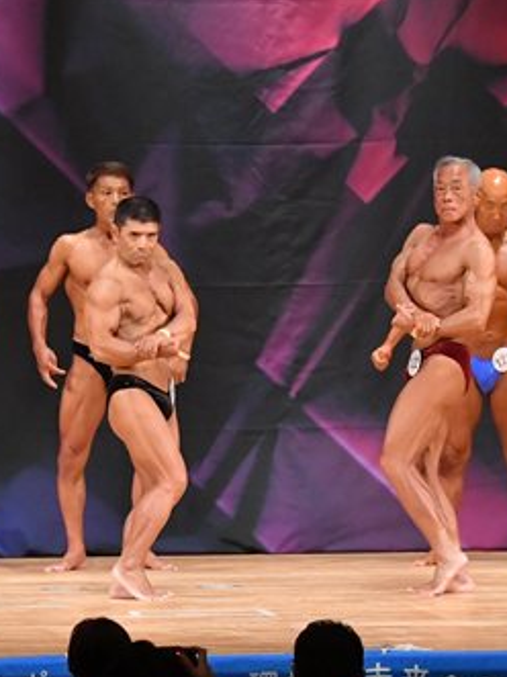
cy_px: 319
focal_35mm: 311
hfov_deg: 4.8
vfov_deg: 6.4
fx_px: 6077
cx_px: 142
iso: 6400
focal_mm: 92
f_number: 5.6
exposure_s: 1/400
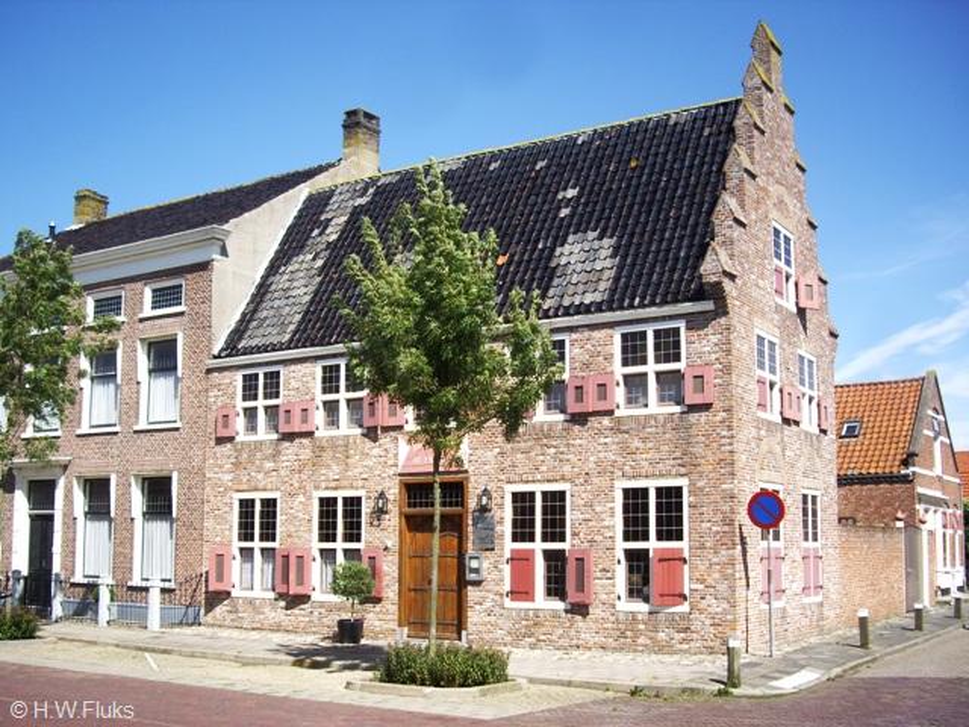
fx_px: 1064
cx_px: 484
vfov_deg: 37.7
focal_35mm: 38
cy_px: 364
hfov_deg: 49.0
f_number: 2.8
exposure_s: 1/640
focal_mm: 7.9
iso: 64
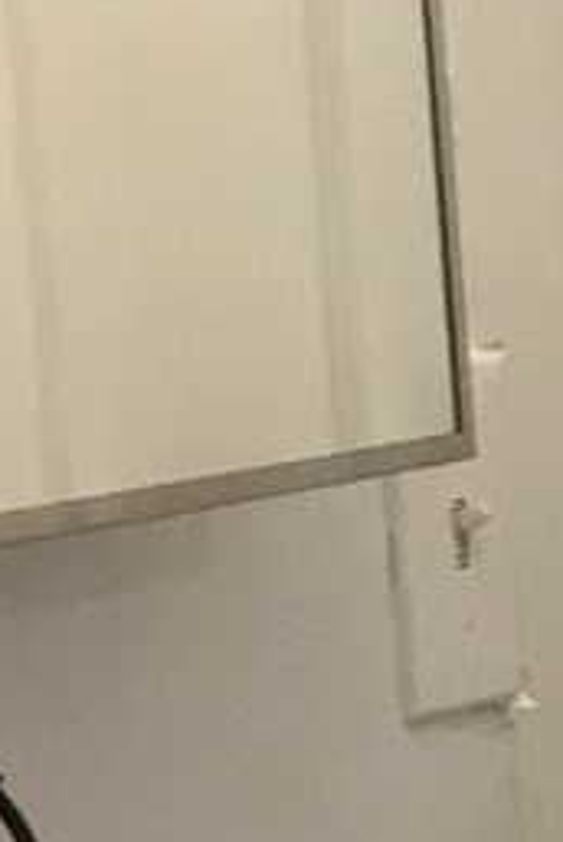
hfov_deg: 5.0
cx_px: 2452
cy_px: 1694
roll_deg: -1.7
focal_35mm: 240
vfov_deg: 8.2
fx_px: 5614
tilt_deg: -14.4
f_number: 2.2
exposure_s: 1/30
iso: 50
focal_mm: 4.15
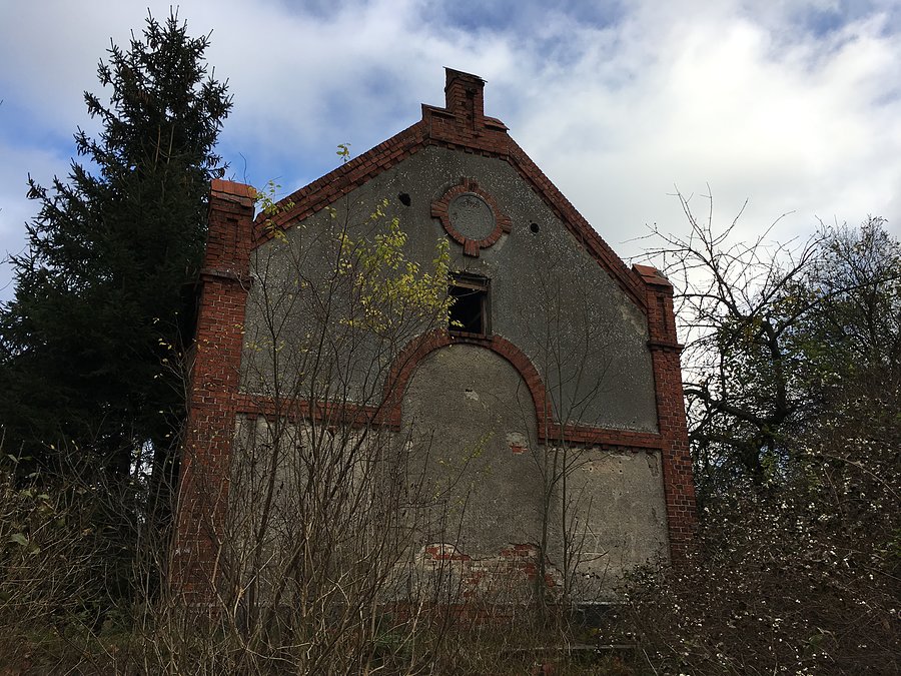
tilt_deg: +21.1
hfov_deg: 61.7
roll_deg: +0.3
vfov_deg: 48.2
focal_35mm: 29
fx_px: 755
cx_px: 450
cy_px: 338
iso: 25
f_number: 2.2
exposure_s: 1/864
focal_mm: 4.15
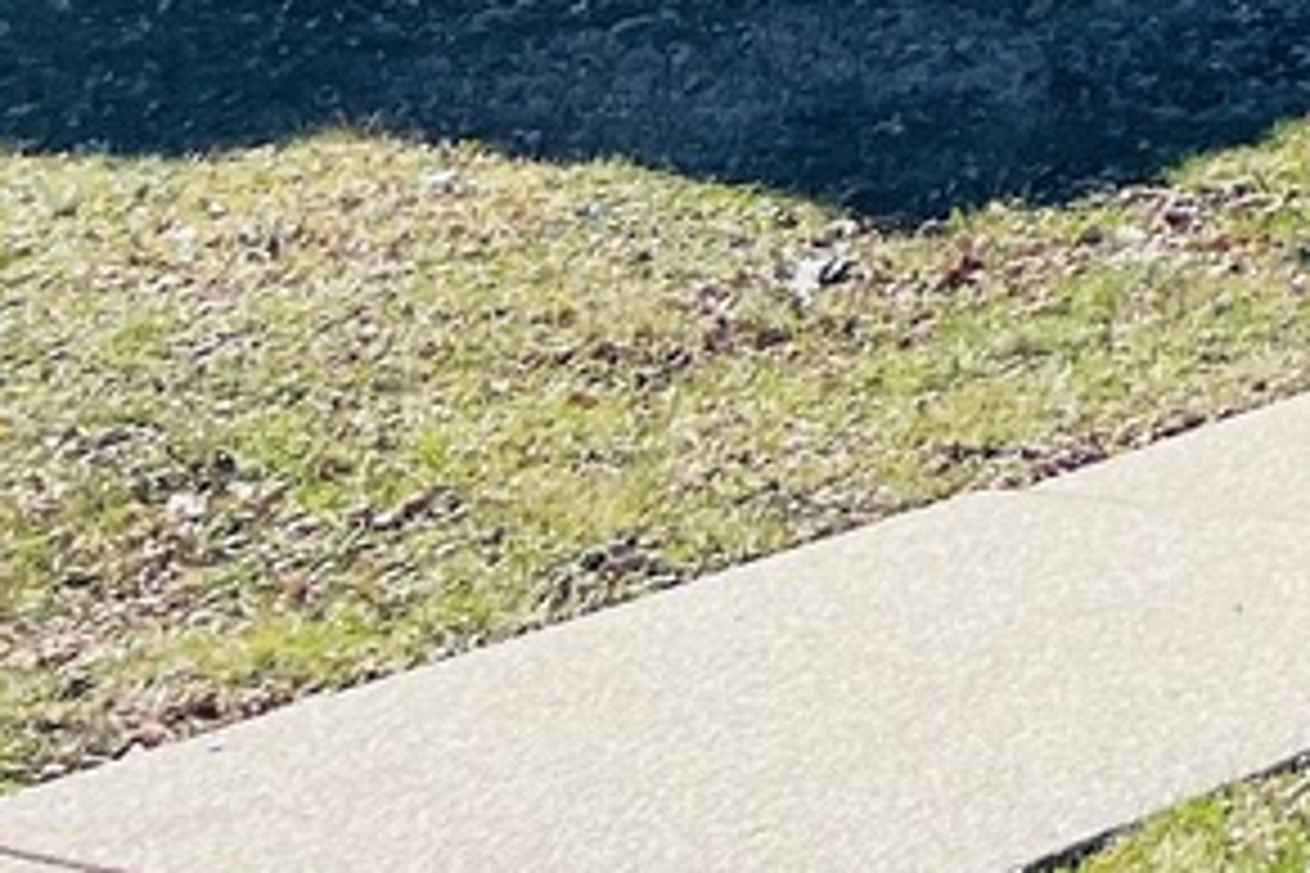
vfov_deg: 9.0
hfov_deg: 12.1
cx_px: 3178
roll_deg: -1.3
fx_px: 4876
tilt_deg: +6.9
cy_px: -1413
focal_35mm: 134
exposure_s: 1/3968
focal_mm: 5.7
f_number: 1.5
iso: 50
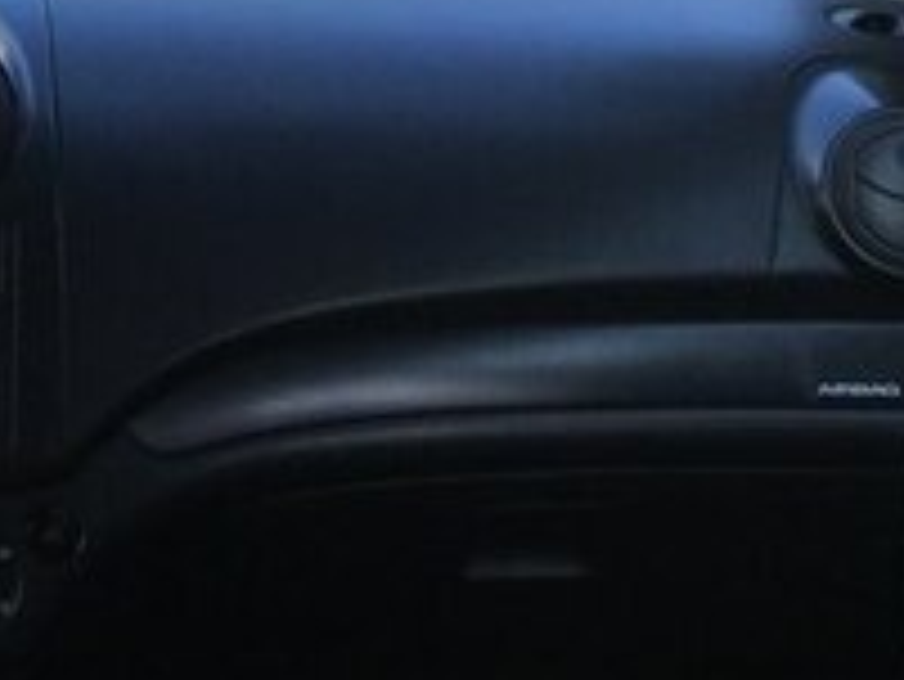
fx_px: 2482
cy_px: -178
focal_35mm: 95
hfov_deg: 18.9
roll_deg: -1.9
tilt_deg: -10.3
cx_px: -324
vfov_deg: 14.9
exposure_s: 1/279
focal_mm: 4.15
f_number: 2.2
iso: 25
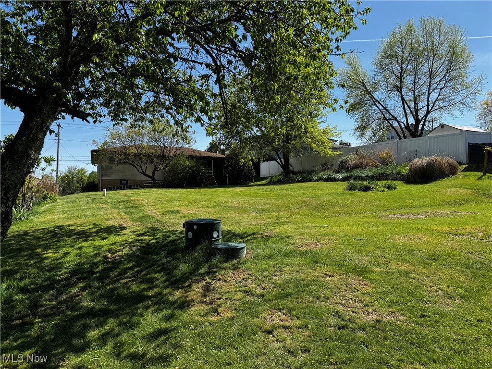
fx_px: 341
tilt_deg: +2.6
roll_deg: +0.4
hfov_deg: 71.6
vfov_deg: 56.8
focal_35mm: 24
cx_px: 246
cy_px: 184
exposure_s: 1/3413
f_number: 1.78
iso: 80
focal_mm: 6.76
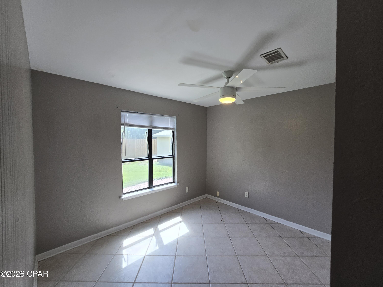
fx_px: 144
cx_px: 192
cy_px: 144
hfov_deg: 106.2
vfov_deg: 89.9
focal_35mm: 13
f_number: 2.2
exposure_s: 1/120
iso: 80
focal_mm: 2.2
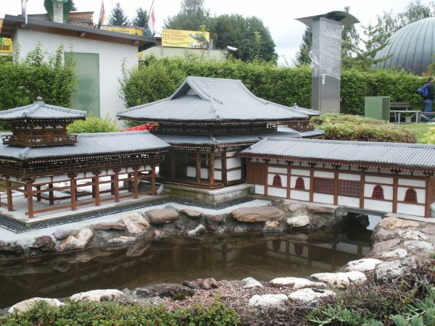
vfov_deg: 40.7
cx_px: 218
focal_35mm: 35
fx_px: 440
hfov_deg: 52.6
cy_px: 163
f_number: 6.7
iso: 64
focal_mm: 7.19
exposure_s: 1/60
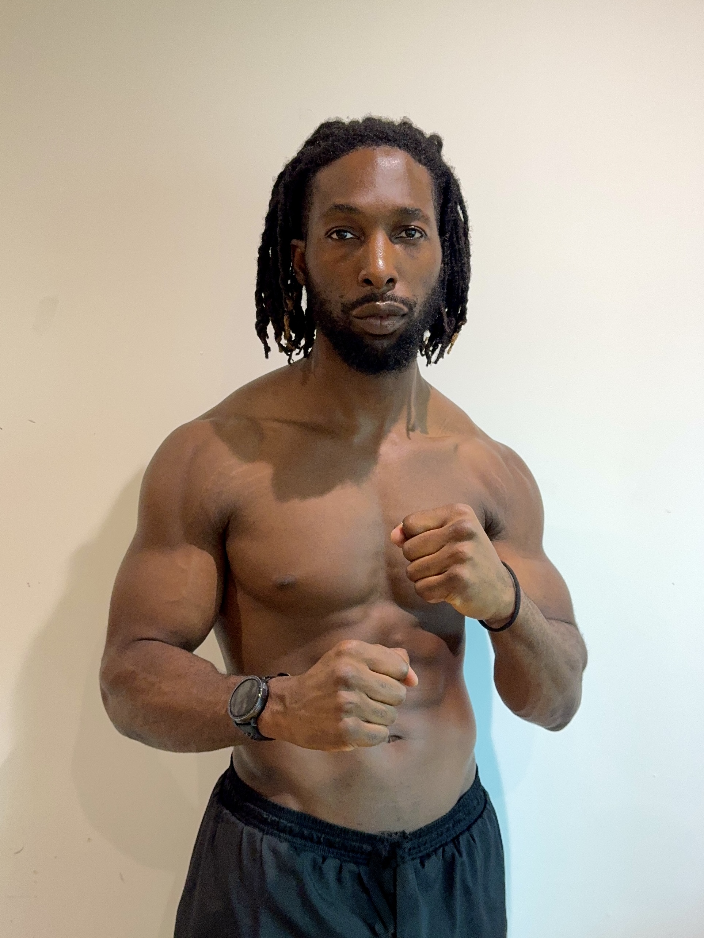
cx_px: 352
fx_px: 651
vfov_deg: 71.6
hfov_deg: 56.8
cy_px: 469
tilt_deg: -4.4
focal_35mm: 24
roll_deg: +0.8
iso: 320
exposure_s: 1/50
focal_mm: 6.76
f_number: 1.78
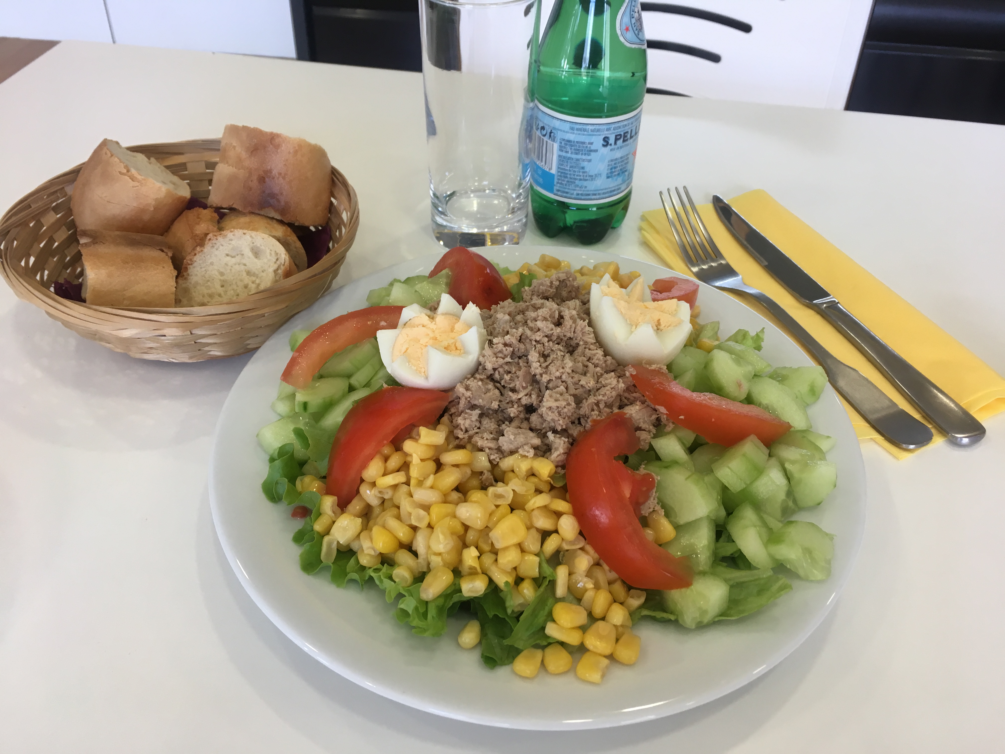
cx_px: 502
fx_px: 842
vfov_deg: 48.2
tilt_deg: -42.0
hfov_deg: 61.7
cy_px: 377
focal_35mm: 29
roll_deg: -0.7
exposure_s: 1/33
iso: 25
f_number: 2.2
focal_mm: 4.15
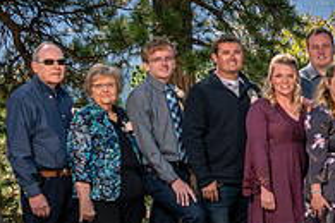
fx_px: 996
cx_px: 488
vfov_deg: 12.8
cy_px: 169
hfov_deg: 17.4
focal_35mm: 107
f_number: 2.8
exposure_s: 1/2500
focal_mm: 24
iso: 160
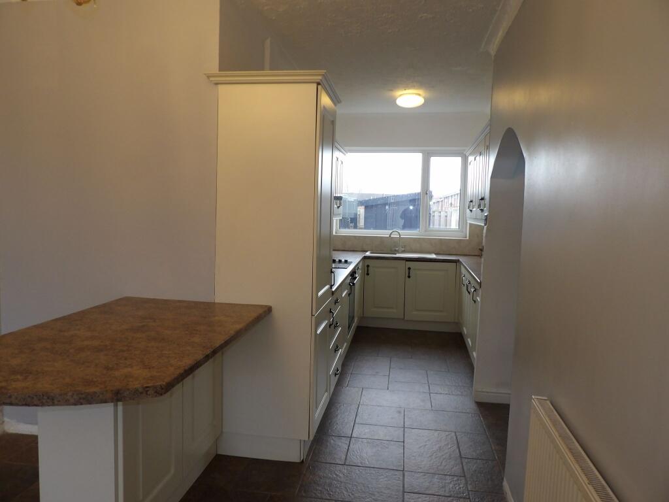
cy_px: 251
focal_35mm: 24
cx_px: 334
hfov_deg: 71.6
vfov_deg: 56.8
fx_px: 464
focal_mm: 4.3
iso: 124
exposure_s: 1/33
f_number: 3.2
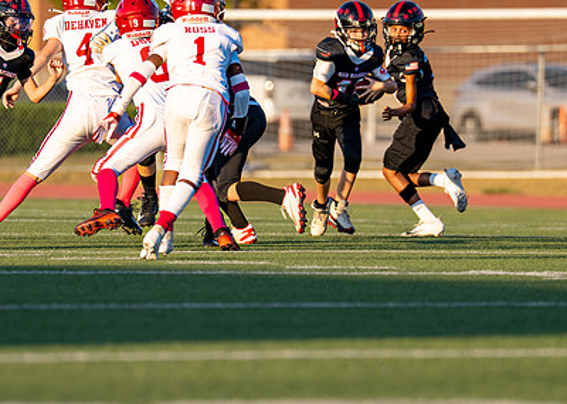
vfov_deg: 3.1
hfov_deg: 4.3
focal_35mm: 469
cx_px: 338
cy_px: 139
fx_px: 7546
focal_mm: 200
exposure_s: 1/1000
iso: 100
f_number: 2.8
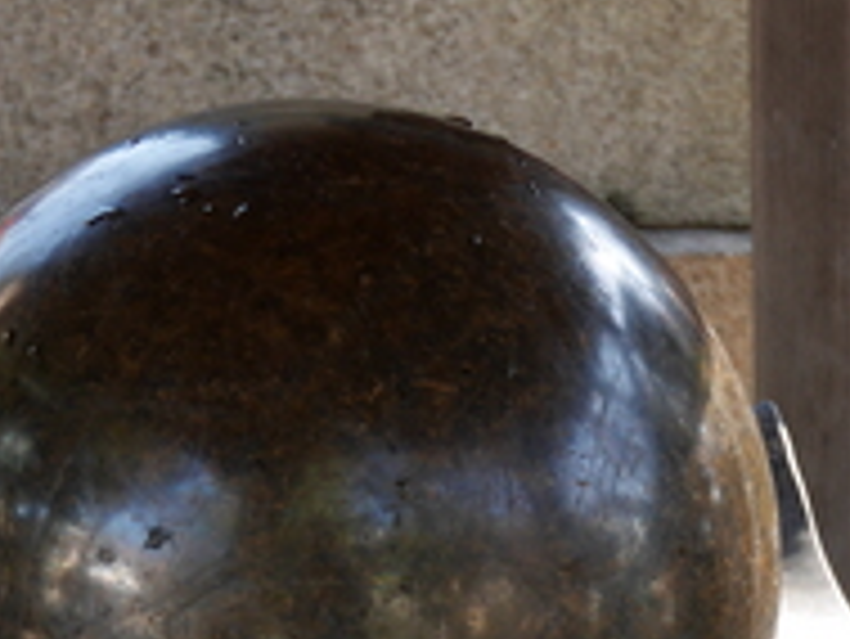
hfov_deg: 15.5
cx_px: 508
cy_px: 866
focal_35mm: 127
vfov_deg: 11.3
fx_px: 3120
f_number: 4.6
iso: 200
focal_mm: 20
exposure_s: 1/100
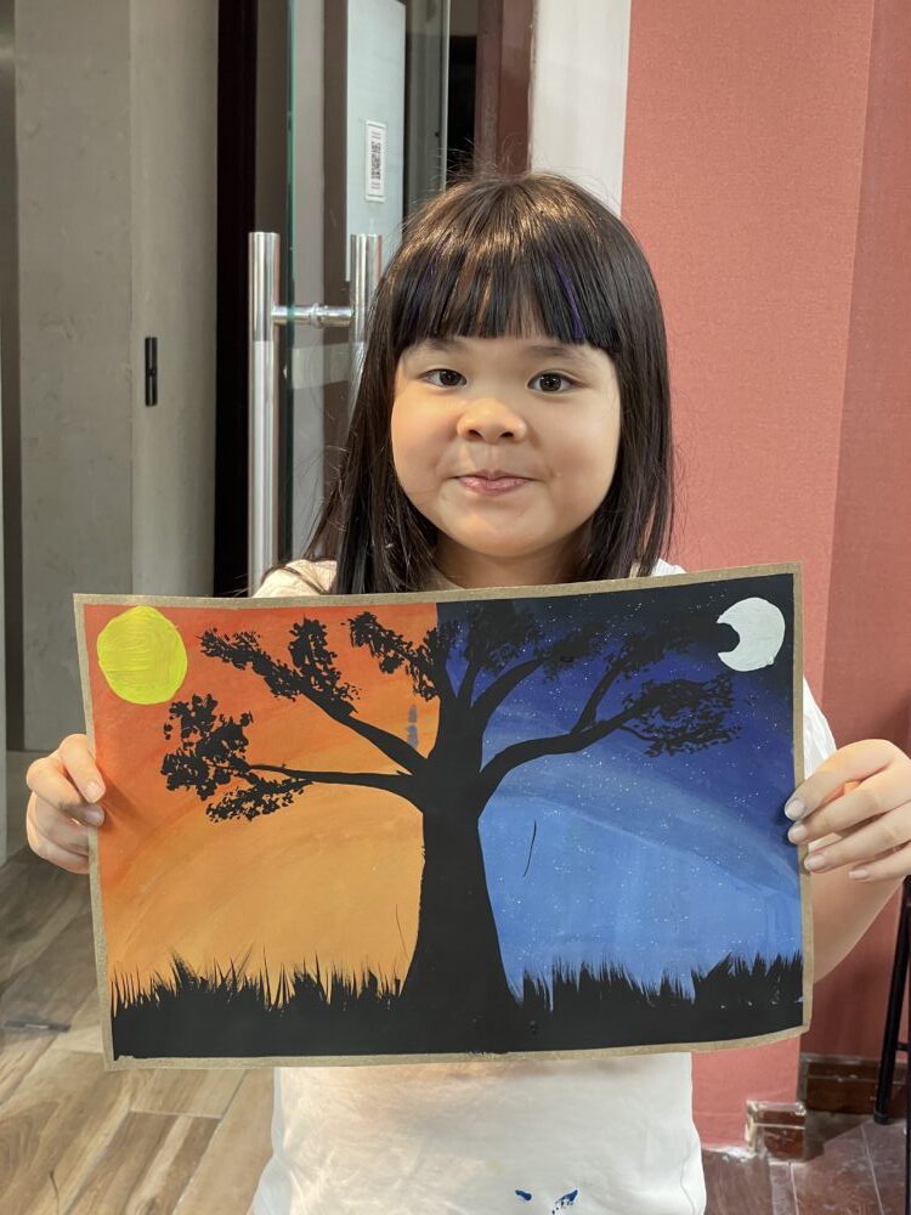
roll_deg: -1.8
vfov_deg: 36.8
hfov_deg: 28.0
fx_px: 1825
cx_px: 456
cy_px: 608
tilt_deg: -10.2
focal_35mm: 52
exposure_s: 1/50
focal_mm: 6
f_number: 2
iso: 200
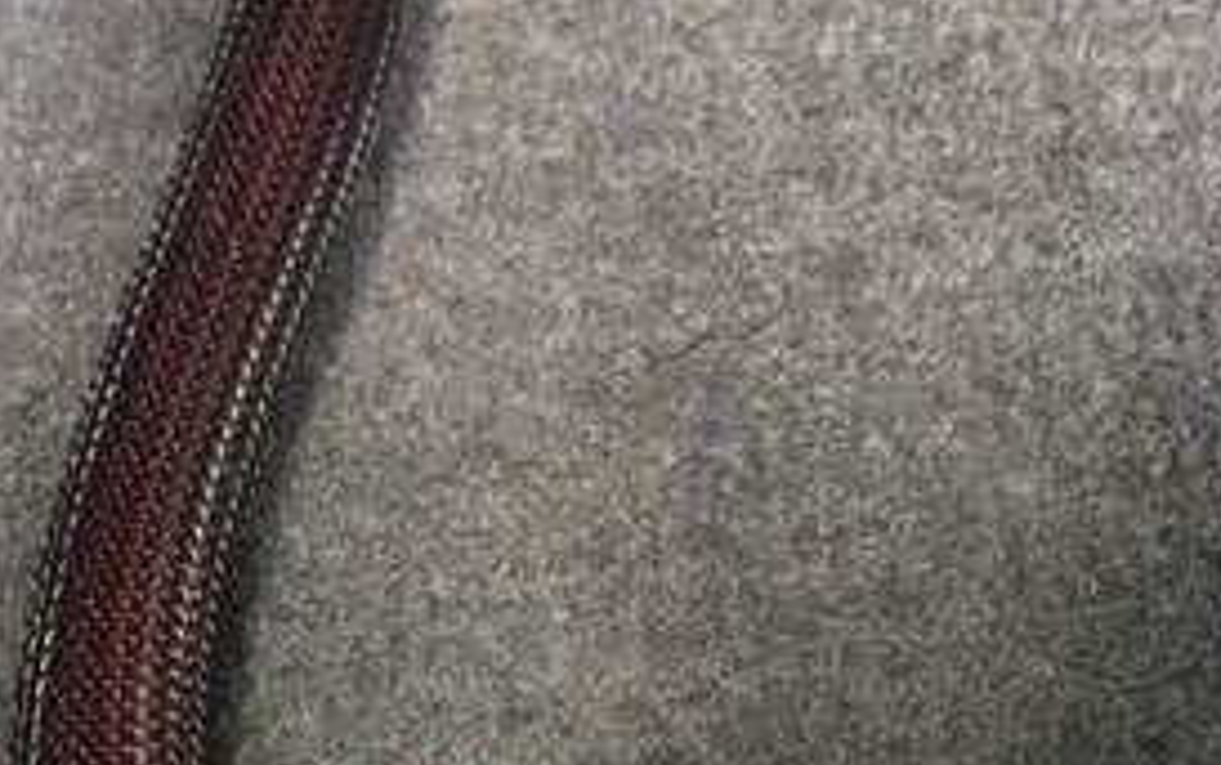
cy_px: 881
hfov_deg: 28.3
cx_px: 349
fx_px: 2397
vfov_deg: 17.4
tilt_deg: -56.5
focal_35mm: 72
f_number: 2.2
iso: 32
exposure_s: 1/30
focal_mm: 4.15
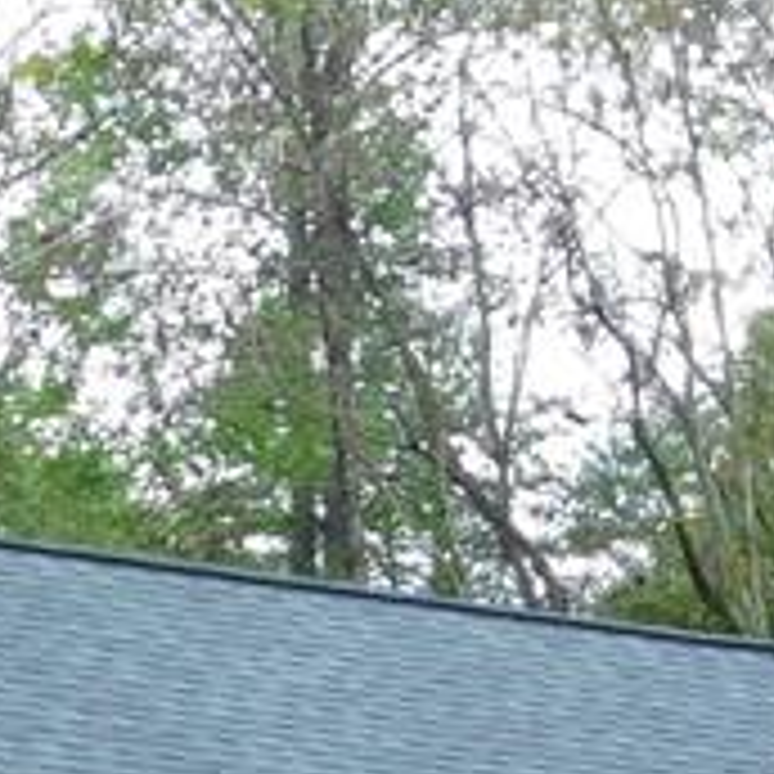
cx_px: 976
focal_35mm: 237
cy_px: 963
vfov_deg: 7.3
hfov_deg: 7.3
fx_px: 5995
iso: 125
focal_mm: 8
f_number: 3.7
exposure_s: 1/80
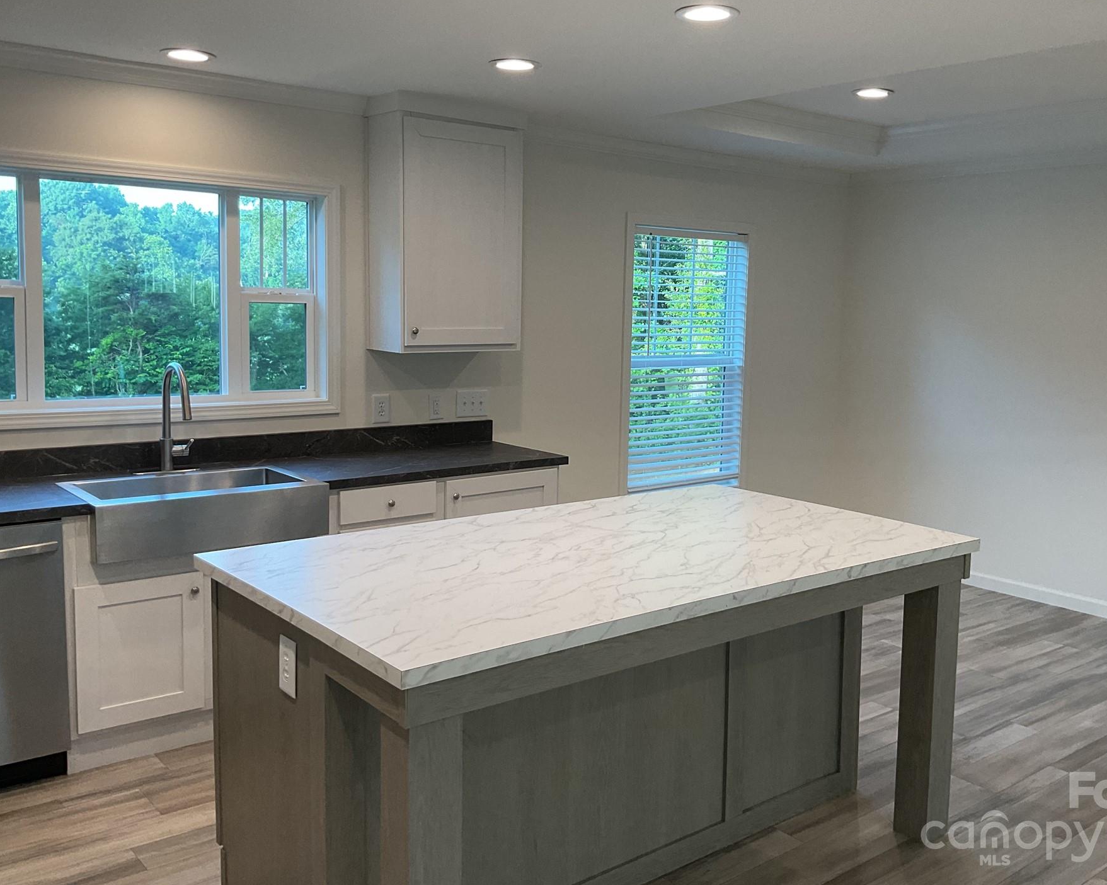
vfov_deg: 44.5
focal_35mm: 33
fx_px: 1081
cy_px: 406
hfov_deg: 54.0
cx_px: 632
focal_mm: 3
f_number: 1.8
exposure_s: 1/120
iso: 50
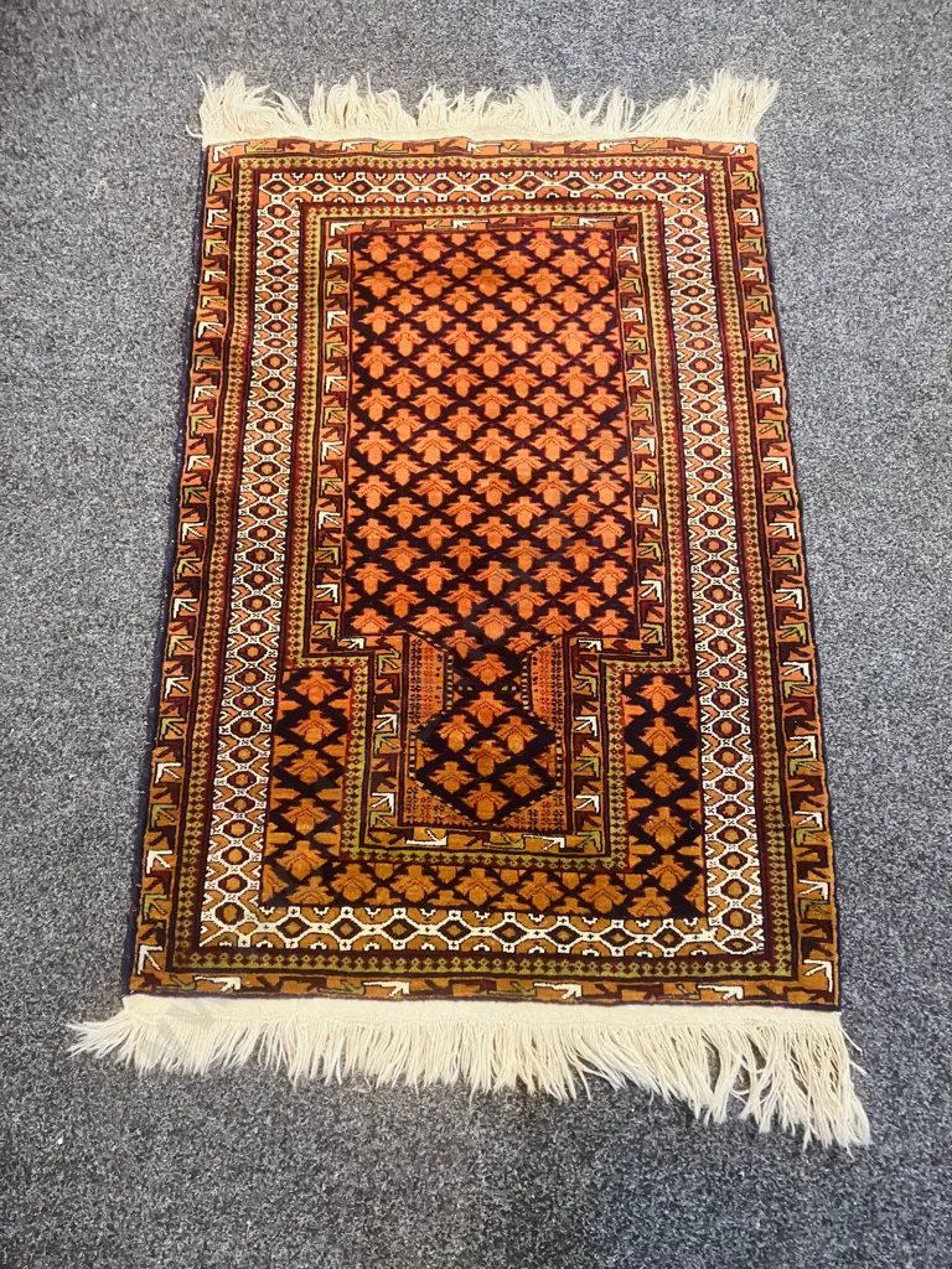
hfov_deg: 49.7
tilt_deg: -70.1
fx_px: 1027
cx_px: 476
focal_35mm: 28
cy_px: 634
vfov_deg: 63.4
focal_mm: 3.99
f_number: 1.8
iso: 320
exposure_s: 1/25
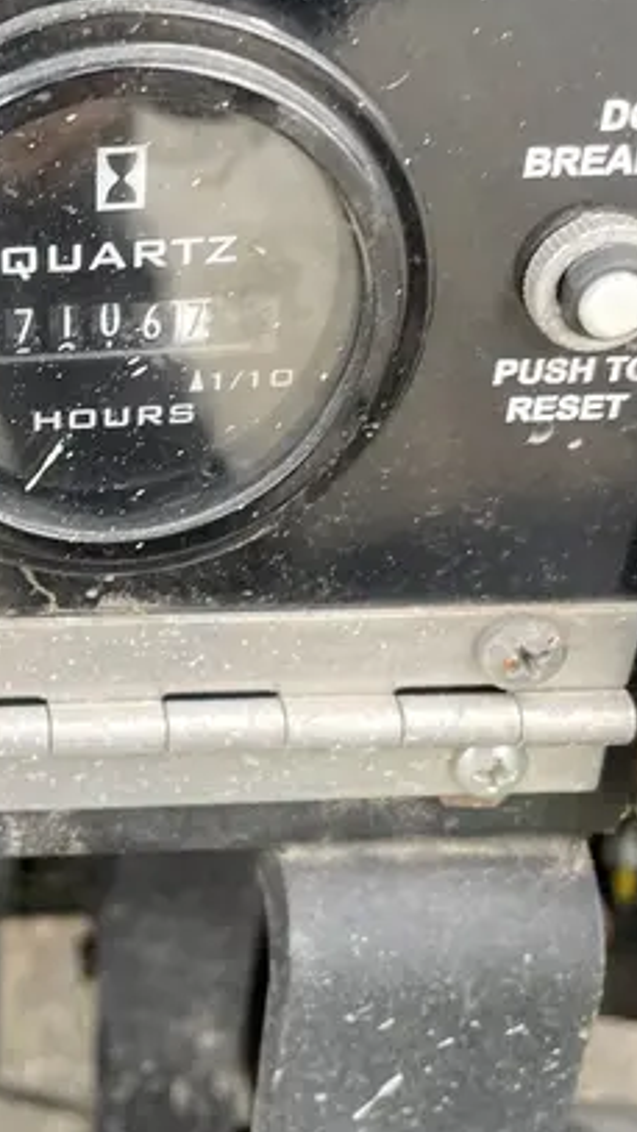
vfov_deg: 40.2
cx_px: -45
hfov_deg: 22.3
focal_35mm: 51
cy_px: 410
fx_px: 1531
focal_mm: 4.2
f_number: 1.6
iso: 125
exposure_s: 1/73
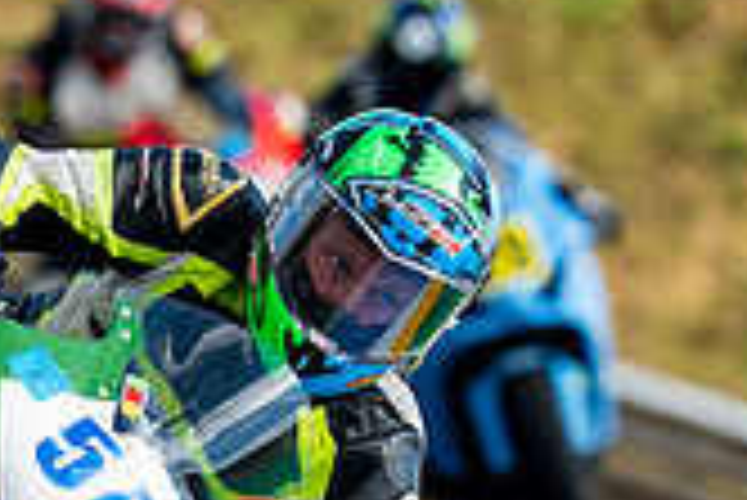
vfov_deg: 0.8
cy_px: 415
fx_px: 37195
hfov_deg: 1.2
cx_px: 51
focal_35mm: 1791
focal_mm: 400
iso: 125
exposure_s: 1/320
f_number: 6.3
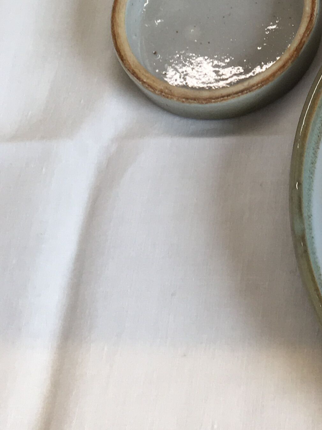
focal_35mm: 87
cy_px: -72
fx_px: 1079
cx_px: 447
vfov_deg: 21.1
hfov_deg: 15.9
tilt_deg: -58.3
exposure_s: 1/100
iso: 40
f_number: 2.2
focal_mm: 4.15
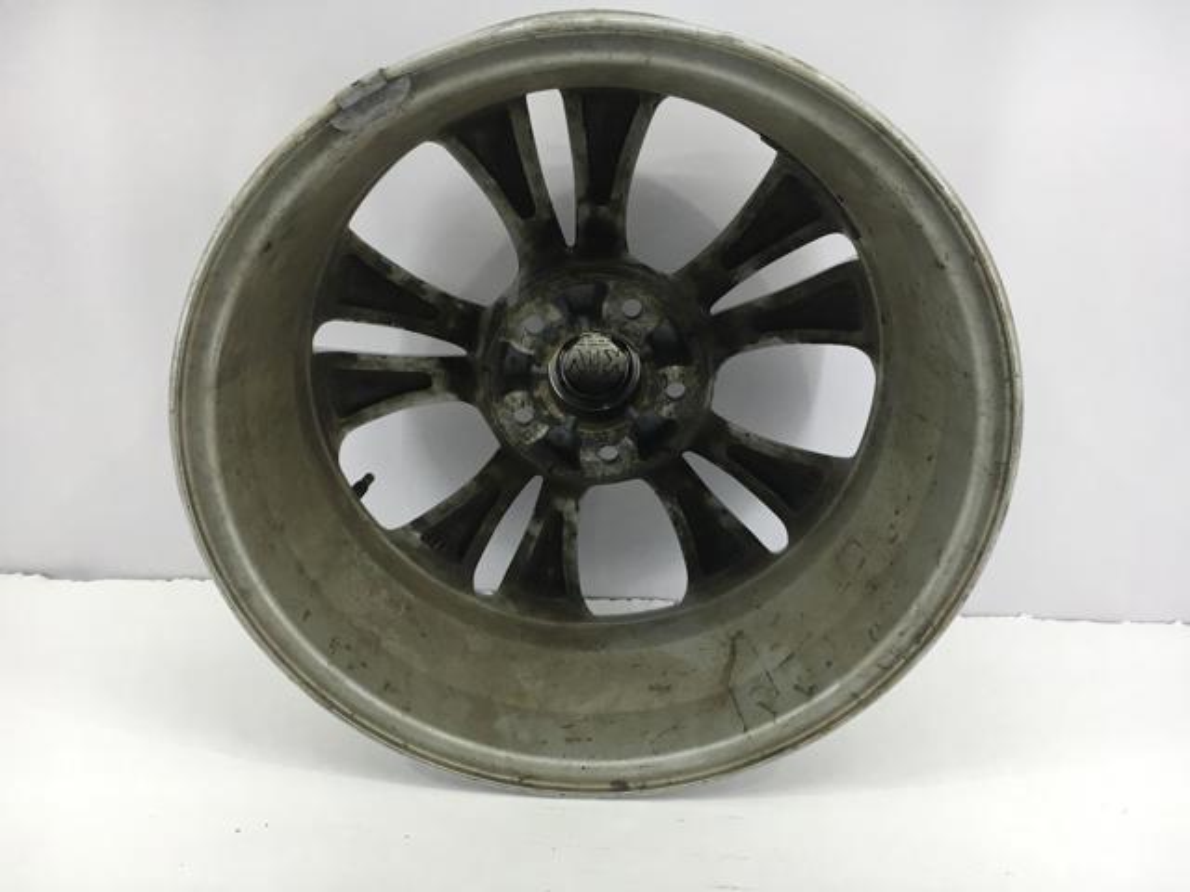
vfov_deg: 48.2
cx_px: 595
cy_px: 446
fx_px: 997
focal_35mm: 29
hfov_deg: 61.7
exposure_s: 1/33
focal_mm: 4.15
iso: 25
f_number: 2.2
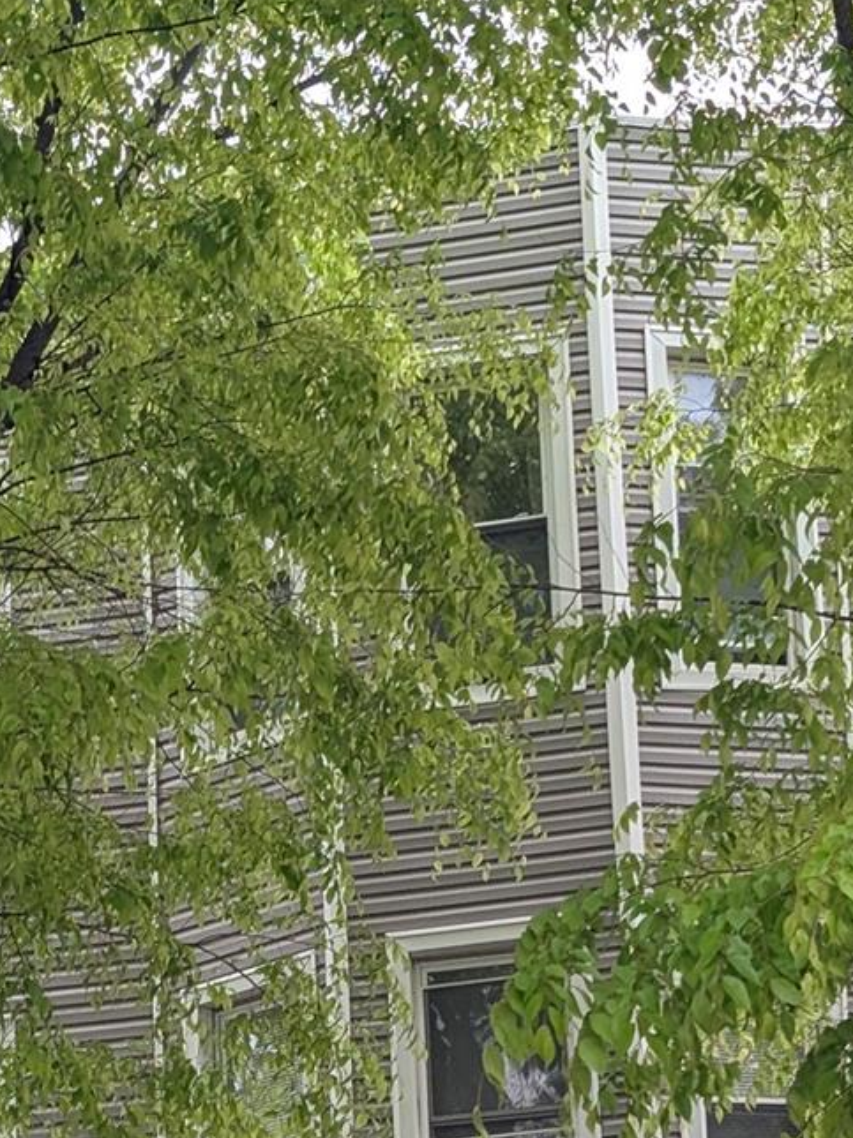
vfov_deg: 16.5
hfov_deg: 12.6
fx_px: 3844
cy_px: 1115
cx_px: 192
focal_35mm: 117
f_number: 1.68
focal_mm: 6.9
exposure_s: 1/217
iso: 31
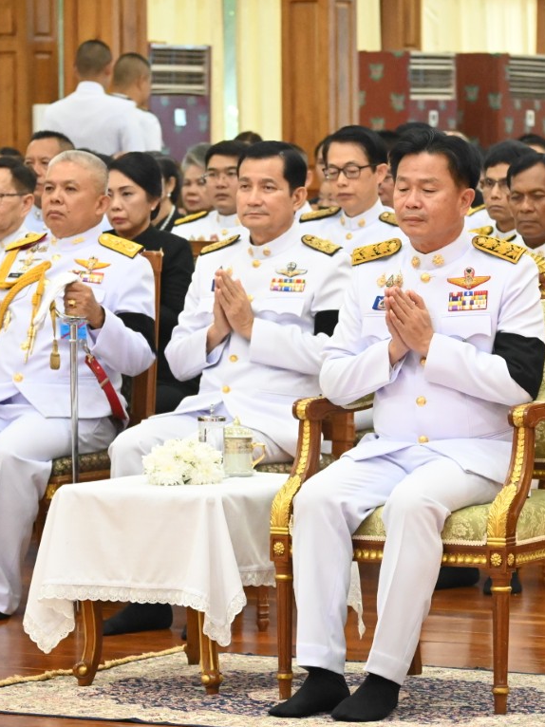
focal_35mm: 202
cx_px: 368
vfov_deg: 9.8
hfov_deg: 7.4
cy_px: 364
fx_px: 4237
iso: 8000
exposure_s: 1/160
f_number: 5
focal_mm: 93
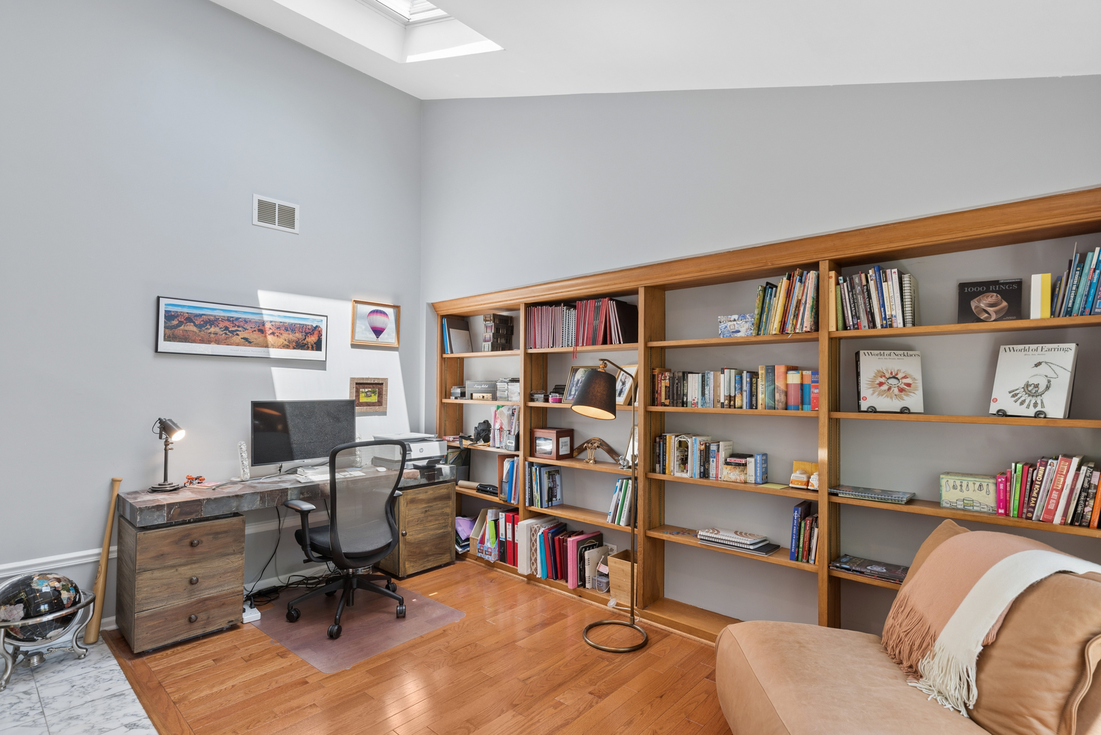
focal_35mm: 17
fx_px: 520
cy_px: 368
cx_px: 550
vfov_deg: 70.5
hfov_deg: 93.3
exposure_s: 1/25
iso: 200
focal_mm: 17
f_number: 8
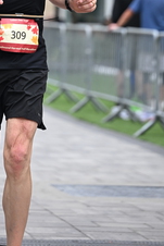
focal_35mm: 292
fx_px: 1992
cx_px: 2
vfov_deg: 7.0
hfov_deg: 4.7
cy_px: -46
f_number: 2.8
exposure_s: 1/2000
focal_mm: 120
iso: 640
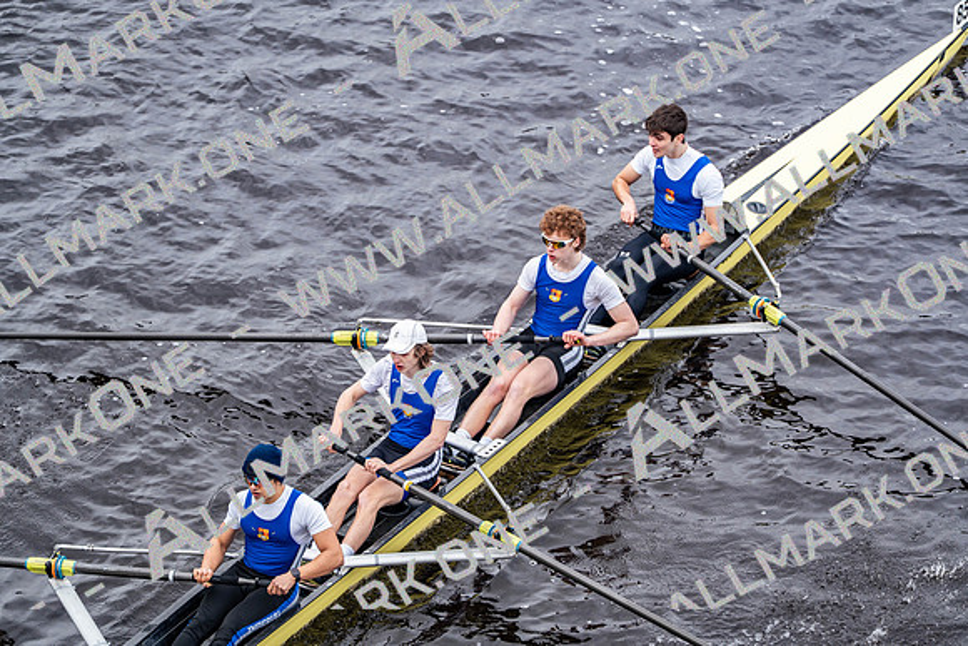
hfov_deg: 10.3
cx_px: 484
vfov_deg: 6.9
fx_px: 5379
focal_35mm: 200
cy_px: 323
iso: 400
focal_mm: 200
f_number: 2.8
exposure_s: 1/2000
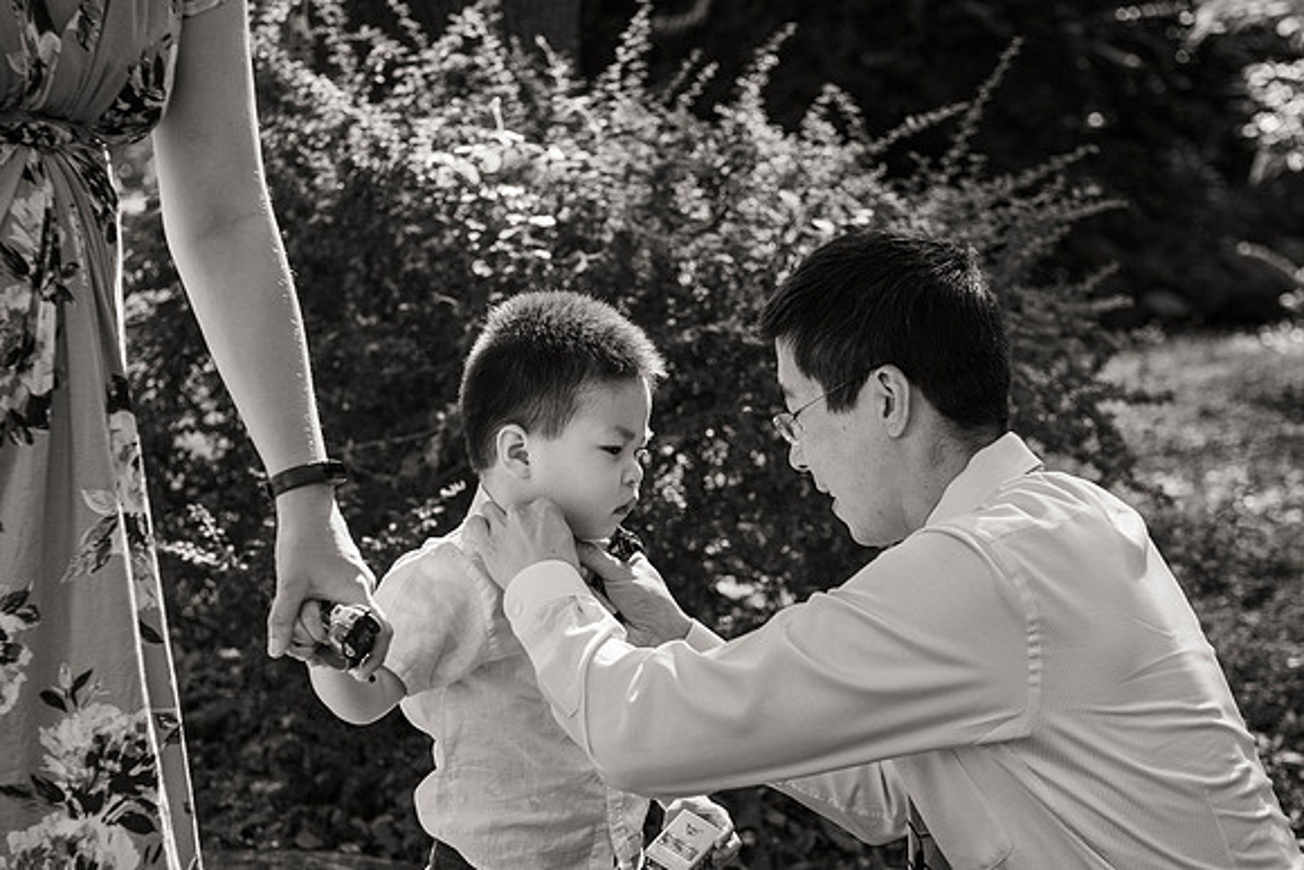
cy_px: 435
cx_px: 652
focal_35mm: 70
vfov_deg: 19.5
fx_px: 2536
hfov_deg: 28.8
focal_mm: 70
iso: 1000
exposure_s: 1/1000
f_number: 4.5
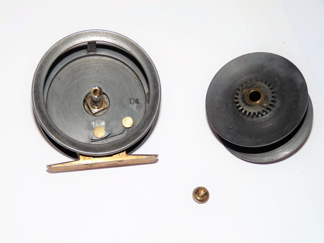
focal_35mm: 75
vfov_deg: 19.6
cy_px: 122
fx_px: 702
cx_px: 162
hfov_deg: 26.0
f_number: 3.4
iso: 100
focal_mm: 13.3
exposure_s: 1/40
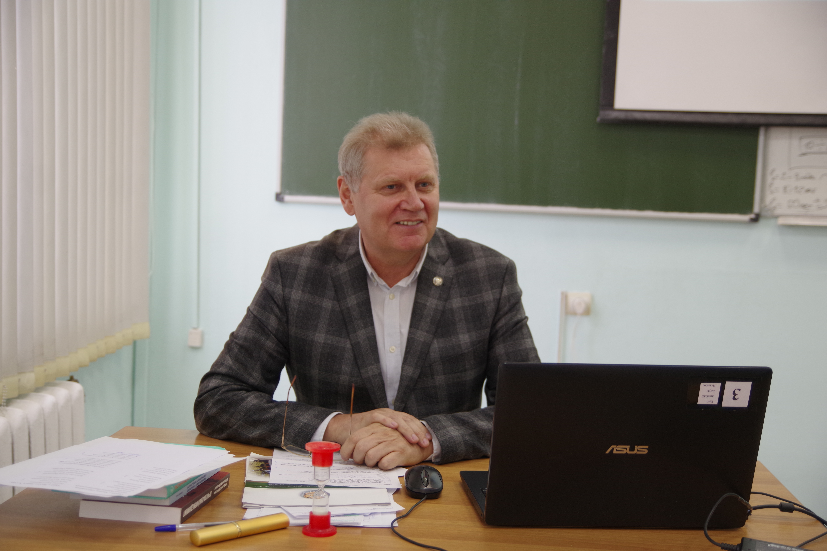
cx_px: 414
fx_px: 1126
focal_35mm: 49
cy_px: 276
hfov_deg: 40.3
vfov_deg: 27.5
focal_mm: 32.5
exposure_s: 1/60
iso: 400
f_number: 2.8
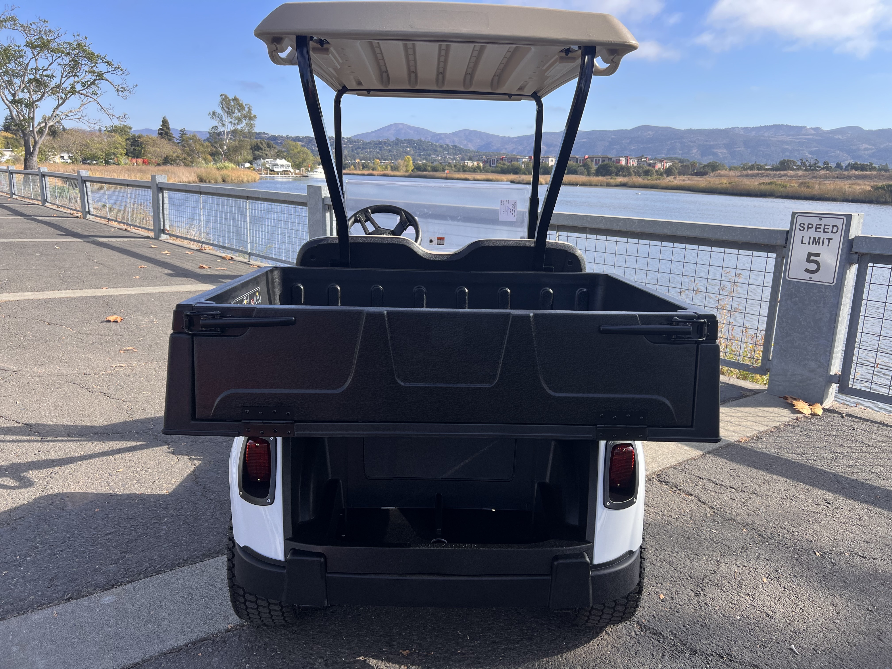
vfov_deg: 53.1
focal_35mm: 26
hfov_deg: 67.3
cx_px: 446
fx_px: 670
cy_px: 334
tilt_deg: -14.2
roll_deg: -1.1
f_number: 1.5
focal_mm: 5.7
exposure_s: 1/1468
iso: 50
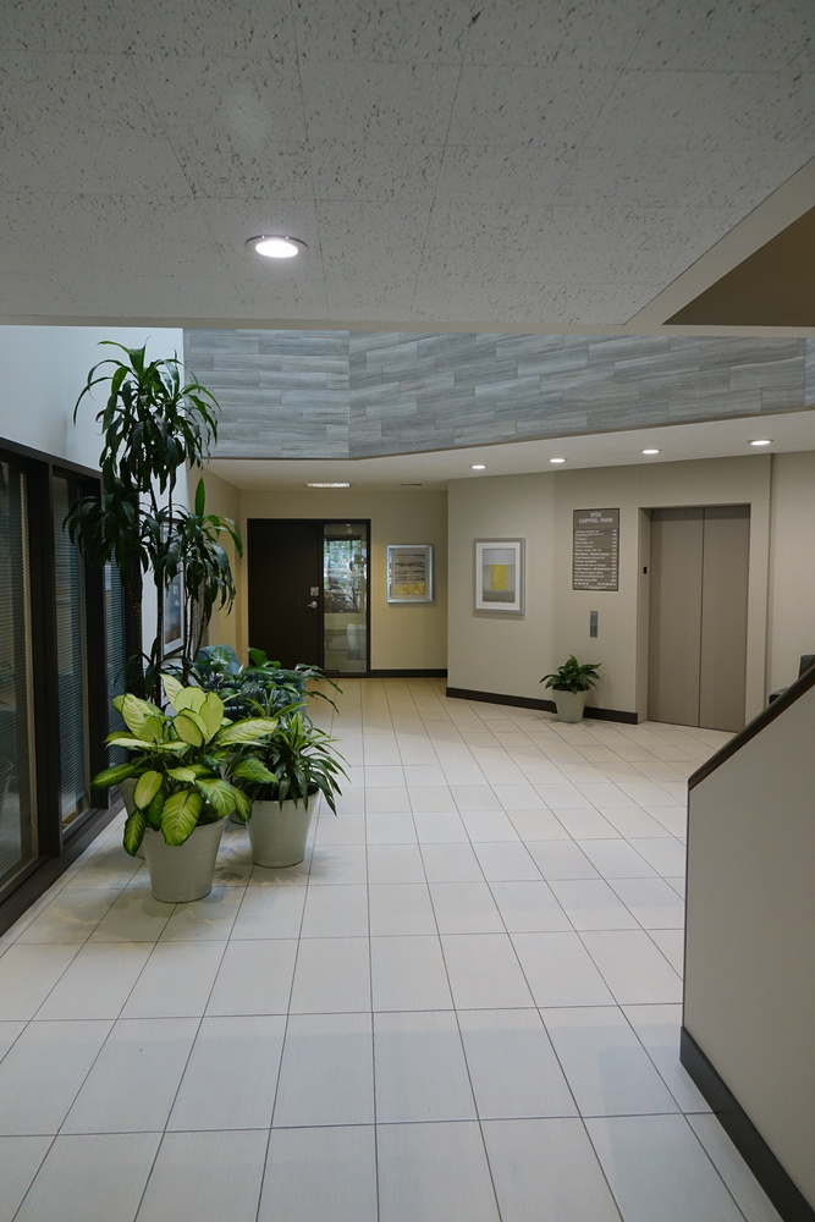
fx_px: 815
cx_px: 408
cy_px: 611
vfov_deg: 73.7
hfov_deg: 53.1
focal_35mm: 24
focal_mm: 8.8
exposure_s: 1/125
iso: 800
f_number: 3.2
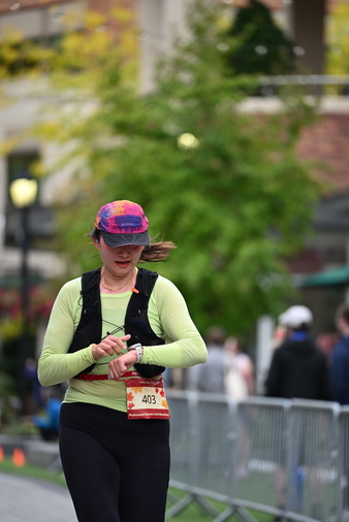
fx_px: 3078
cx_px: 186
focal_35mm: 212
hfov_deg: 6.5
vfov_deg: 9.7
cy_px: 272
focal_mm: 195
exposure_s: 1/2000
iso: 640
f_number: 2.8
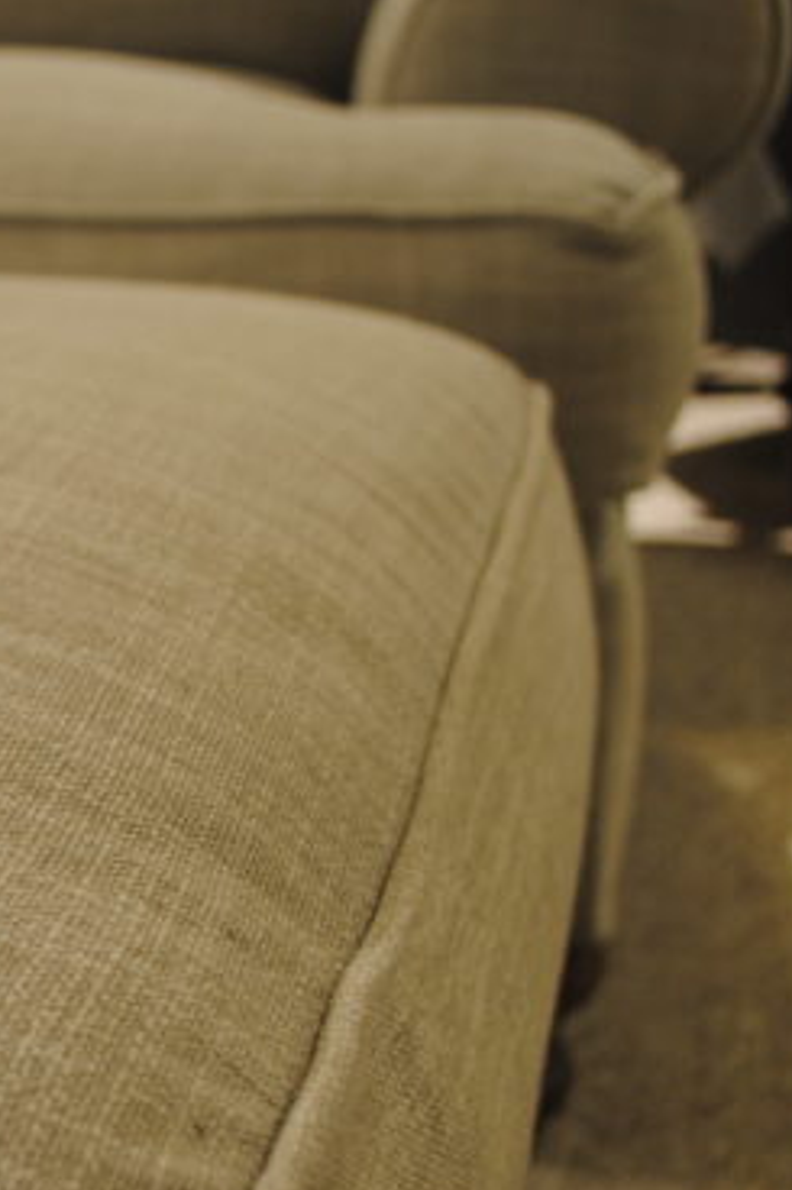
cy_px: 692
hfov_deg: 18.3
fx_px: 2279
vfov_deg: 29.2
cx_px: -249
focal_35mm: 69
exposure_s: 1/10
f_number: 3.8
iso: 200
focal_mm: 22
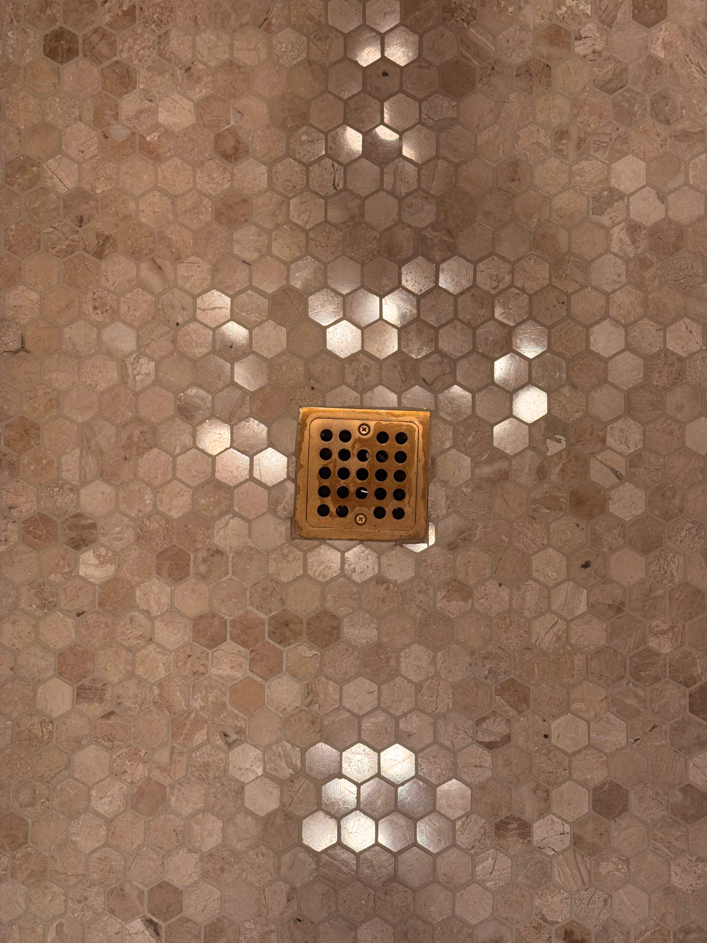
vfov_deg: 39.7
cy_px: 472
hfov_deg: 30.3
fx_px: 1307
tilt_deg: -86.7
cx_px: 354
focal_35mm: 48
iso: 64
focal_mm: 6.76
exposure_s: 1/60
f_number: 1.78
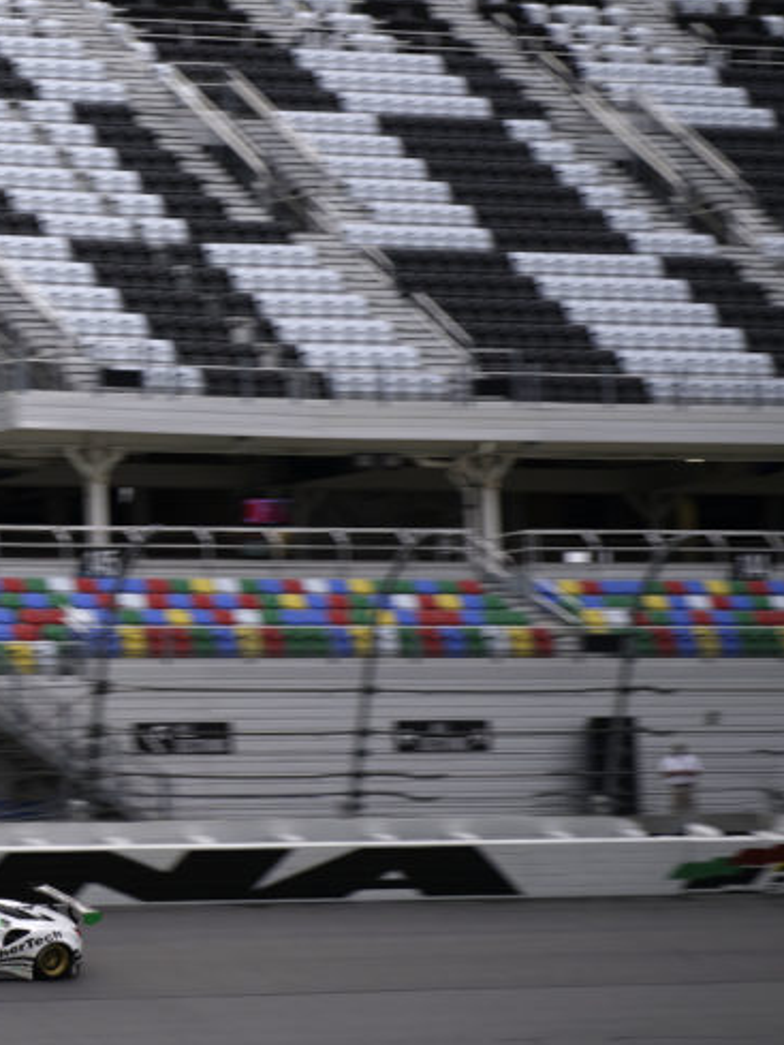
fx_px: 5705
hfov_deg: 7.7
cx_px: -352
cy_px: 331
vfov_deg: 10.5
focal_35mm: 189
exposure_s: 1/250
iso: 640
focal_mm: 100
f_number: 5.6
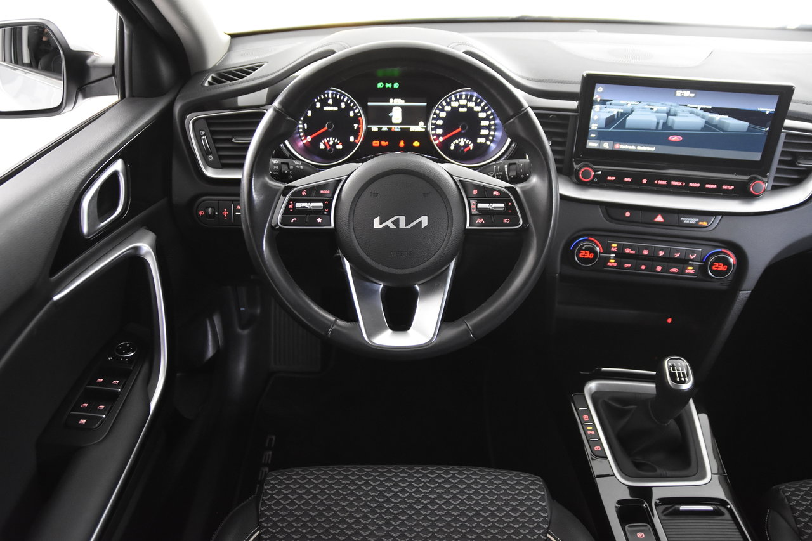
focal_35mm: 30
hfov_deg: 61.9
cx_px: 406
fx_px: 677
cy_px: 270
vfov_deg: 43.6
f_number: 2.8
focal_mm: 20
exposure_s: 1/30
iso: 2500
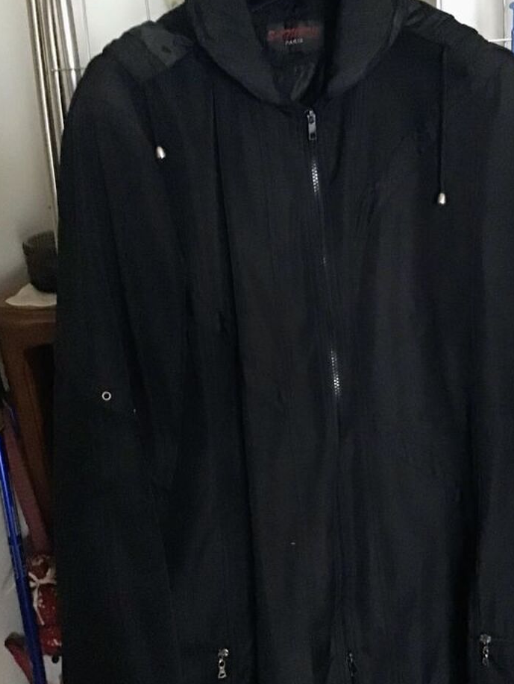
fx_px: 891
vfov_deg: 42.1
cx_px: 334
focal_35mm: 45
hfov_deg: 32.0
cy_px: 357
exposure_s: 1/17
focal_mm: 3.3
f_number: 2.4
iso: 800
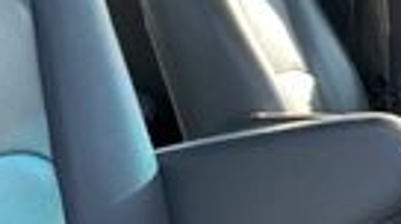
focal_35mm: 93
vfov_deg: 12.9
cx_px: -32
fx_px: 987
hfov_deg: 21.8
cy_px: 80
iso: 16
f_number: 1.8
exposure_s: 1/131
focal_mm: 3
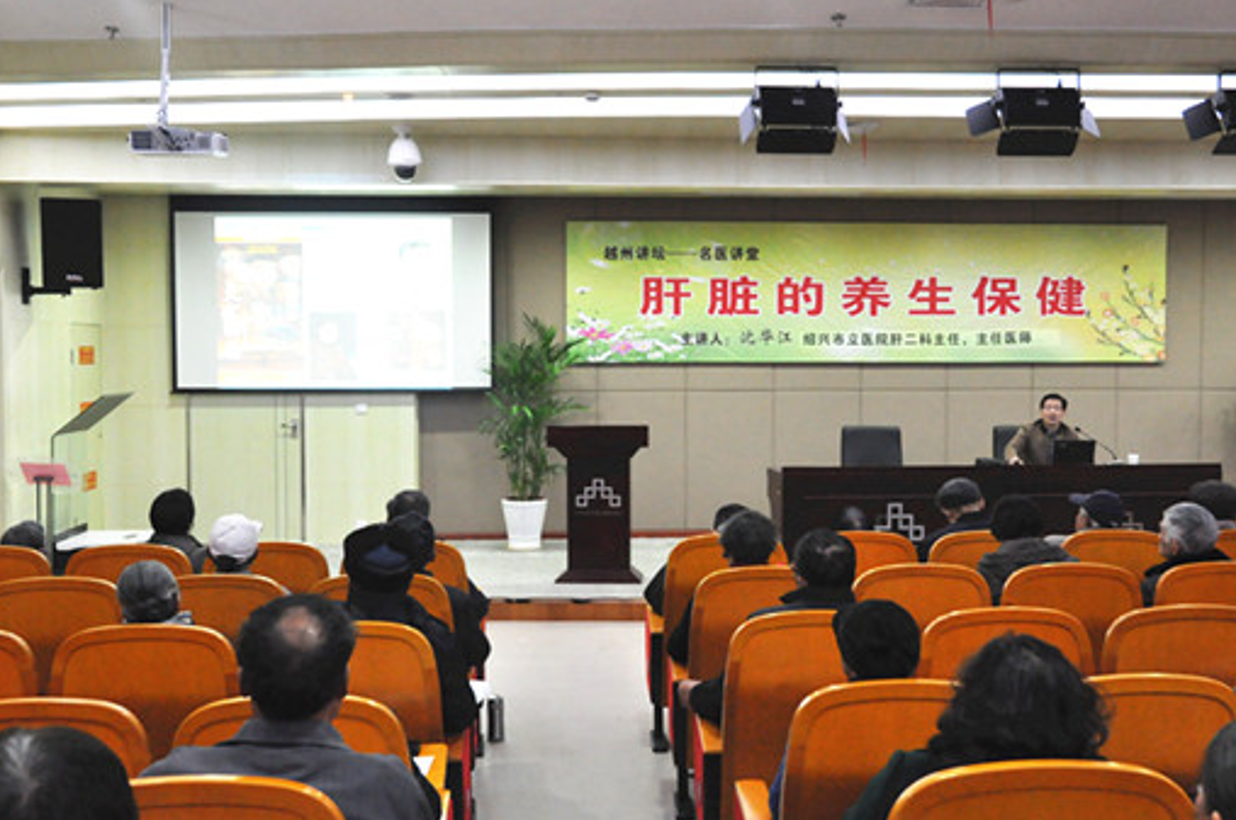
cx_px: 623
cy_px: 397
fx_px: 1337
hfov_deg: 49.6
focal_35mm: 39
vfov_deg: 34.1
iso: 2500
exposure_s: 1/30
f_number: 5.6
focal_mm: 22
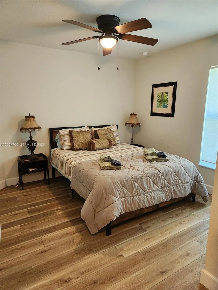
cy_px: 145
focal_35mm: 23
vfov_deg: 73.9
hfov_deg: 58.9
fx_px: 193
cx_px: 109
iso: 640
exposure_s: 1/120
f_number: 1.8
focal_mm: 5.4
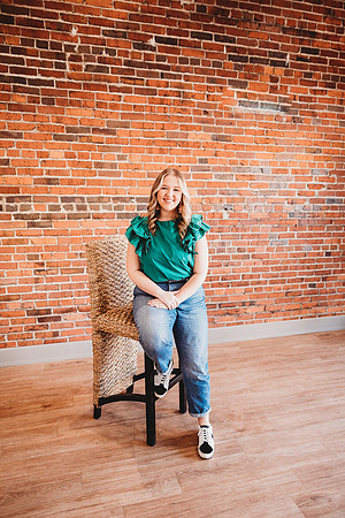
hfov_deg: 53.1
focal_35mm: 24
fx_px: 345
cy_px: 259
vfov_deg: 73.7
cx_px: 172
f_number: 2.2
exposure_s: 1/160
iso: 500
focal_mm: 24
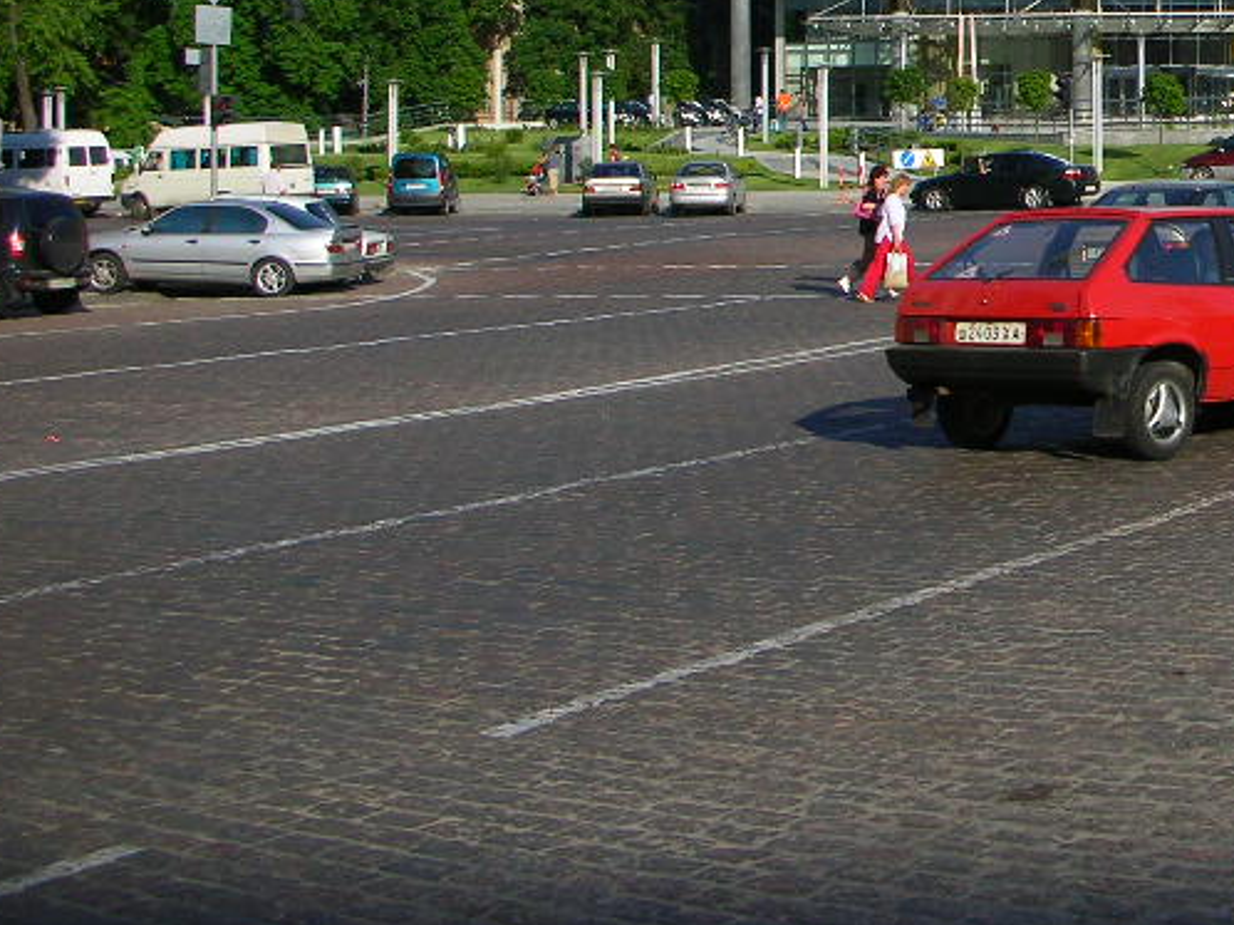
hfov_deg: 26.2
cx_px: 1113
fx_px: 2565
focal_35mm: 72
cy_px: 25
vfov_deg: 19.9
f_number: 8.5
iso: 50
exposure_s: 1/174
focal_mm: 5.8
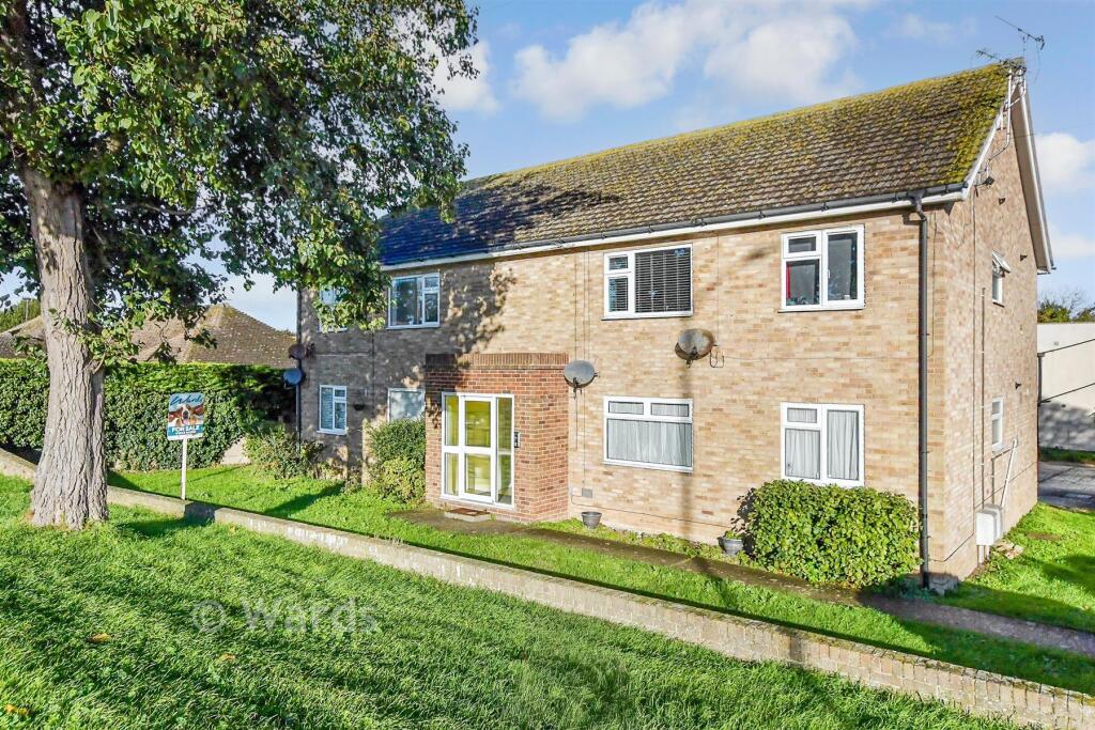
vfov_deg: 53.1
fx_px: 730
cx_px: 548
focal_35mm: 24
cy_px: 365
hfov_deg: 73.7
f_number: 8
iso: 2000
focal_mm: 16
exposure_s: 1/8000
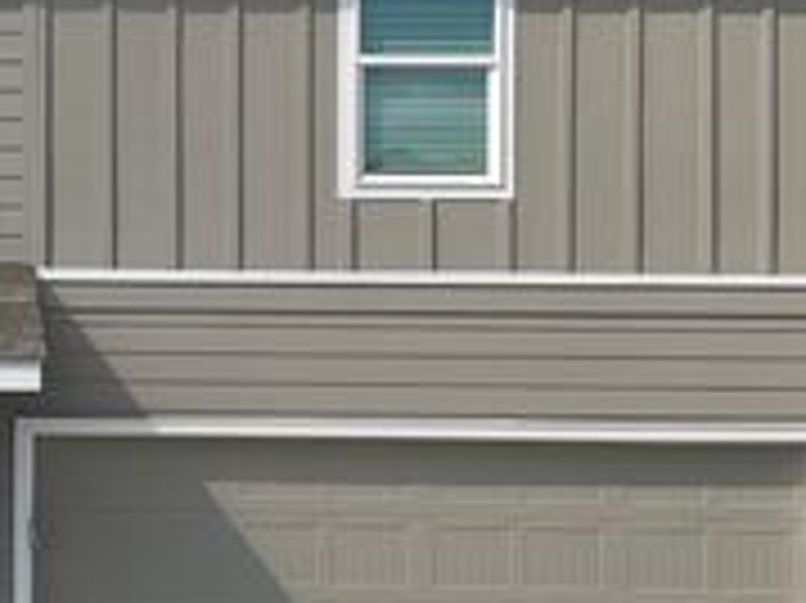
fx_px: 1885
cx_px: -41
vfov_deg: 18.2
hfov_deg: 23.0
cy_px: 241
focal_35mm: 81
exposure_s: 1/2320
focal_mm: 3
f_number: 1.8
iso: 16
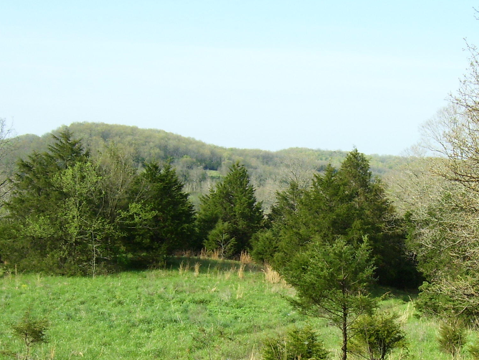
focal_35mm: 58
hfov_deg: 32.9
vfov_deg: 25.1
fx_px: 803
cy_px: 247
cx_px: 324
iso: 80
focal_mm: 5.6
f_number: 4.8
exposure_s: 1/250
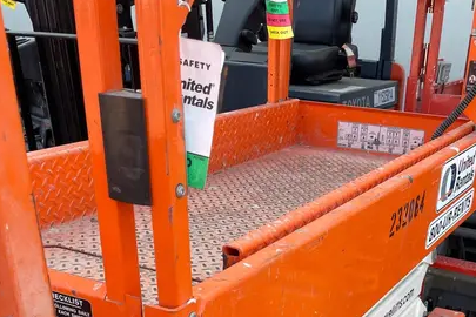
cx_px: 308
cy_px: 369
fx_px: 648
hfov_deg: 40.0
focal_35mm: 49
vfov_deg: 25.1
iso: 32
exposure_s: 1/381
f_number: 1.6
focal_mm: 4.2
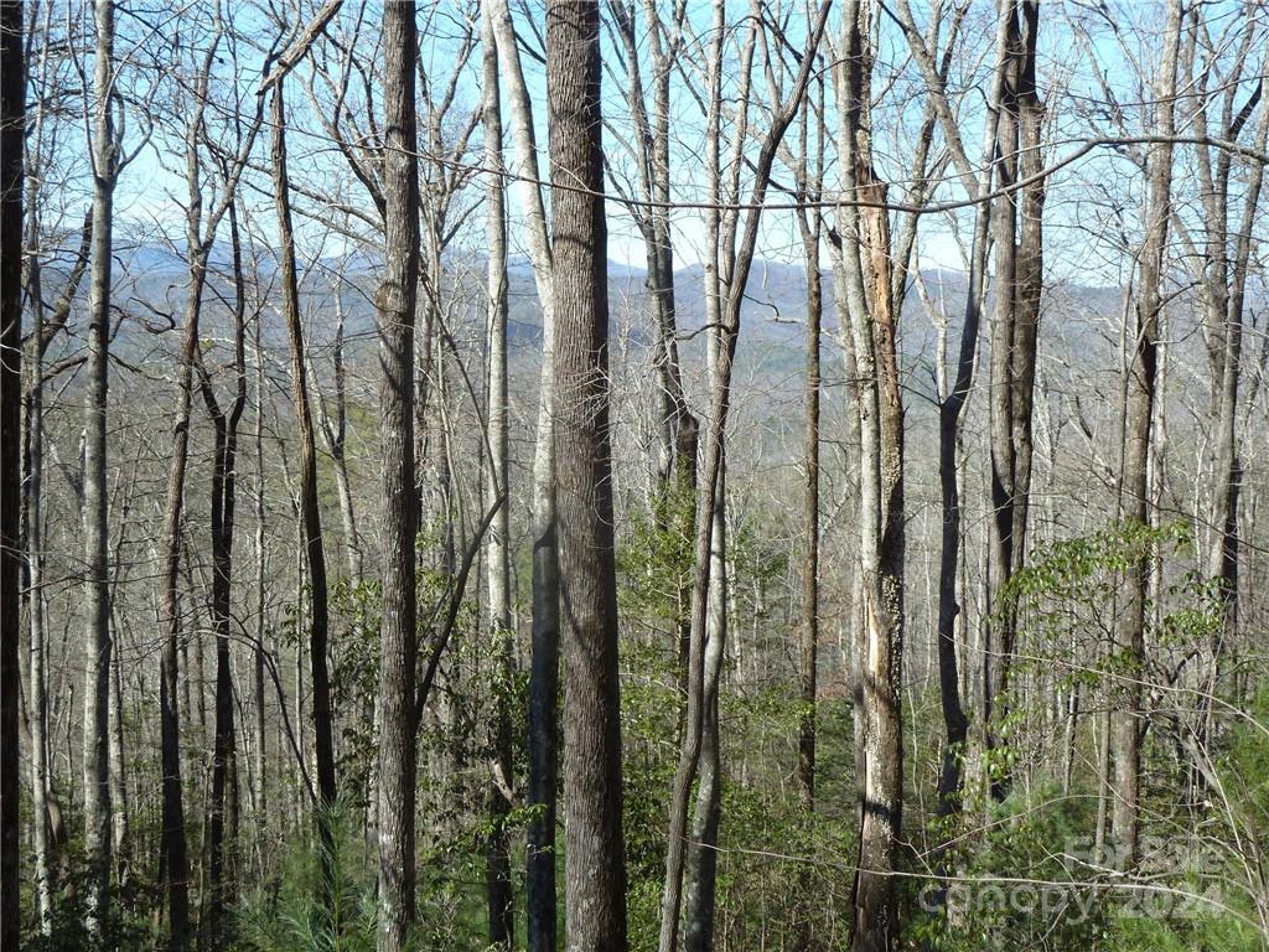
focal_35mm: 52
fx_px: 1906
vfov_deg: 28.0
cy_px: 476
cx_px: 634
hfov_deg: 36.8
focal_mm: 8.5
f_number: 3.8
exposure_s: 1/250
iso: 80
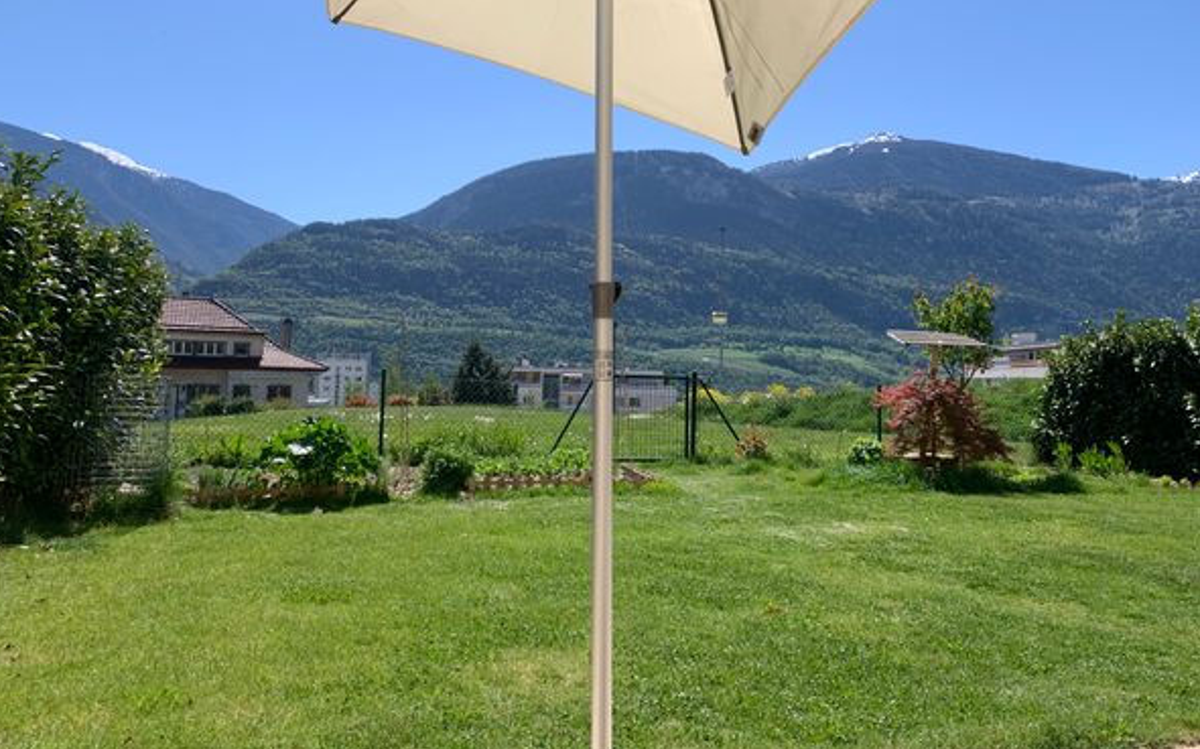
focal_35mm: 28
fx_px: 915
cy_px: 309
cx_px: 597
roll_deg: -1.6
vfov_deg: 44.3
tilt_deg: +6.2
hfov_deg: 66.5
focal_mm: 4.25
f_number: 1.8
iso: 25
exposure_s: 1/2755
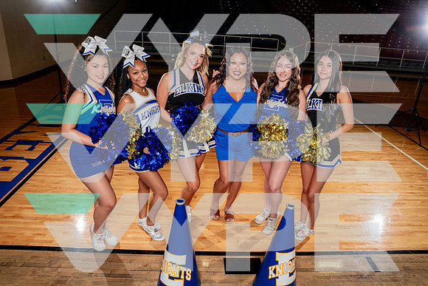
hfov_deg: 69.4
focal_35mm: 26
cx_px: 214
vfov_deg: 49.6
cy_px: 143
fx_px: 309
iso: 200
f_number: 5.6
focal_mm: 26
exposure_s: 1/250
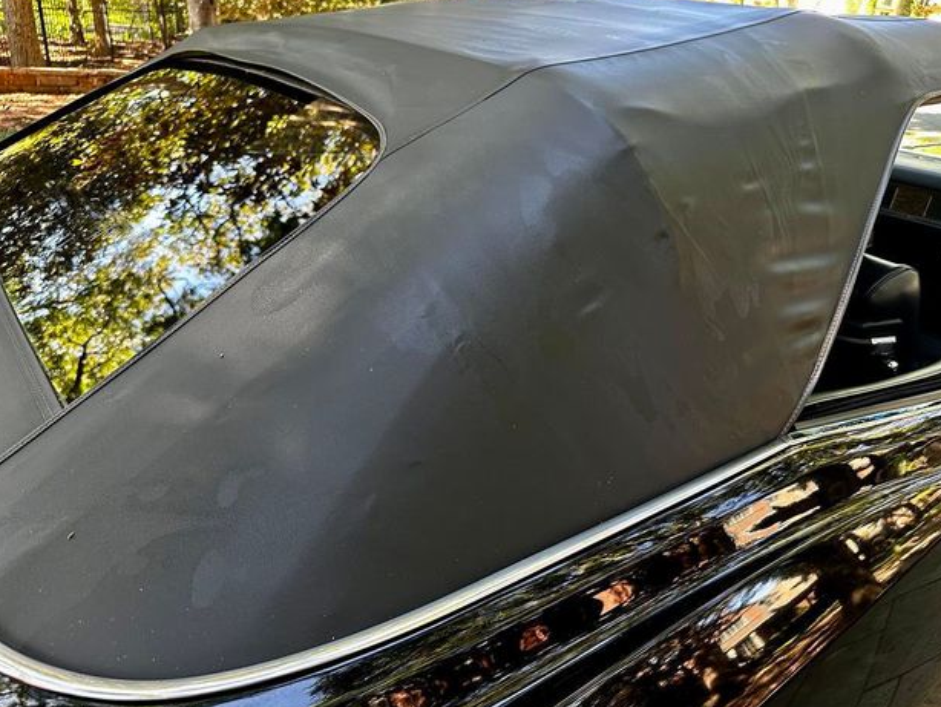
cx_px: 483
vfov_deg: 54.9
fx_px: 680
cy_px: 347
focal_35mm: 25
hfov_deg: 69.4
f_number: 1.78
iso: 200
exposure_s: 1/121
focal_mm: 6.86
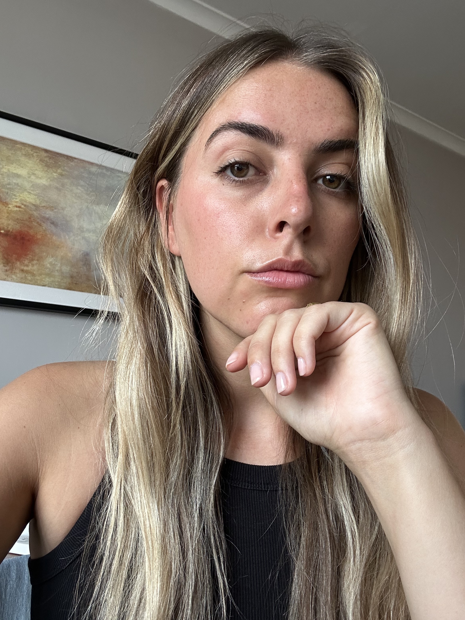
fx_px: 537
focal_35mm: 30
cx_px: 232
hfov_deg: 46.8
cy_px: 310
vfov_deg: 60.0
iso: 80
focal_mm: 2.69
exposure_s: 1/82
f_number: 1.9
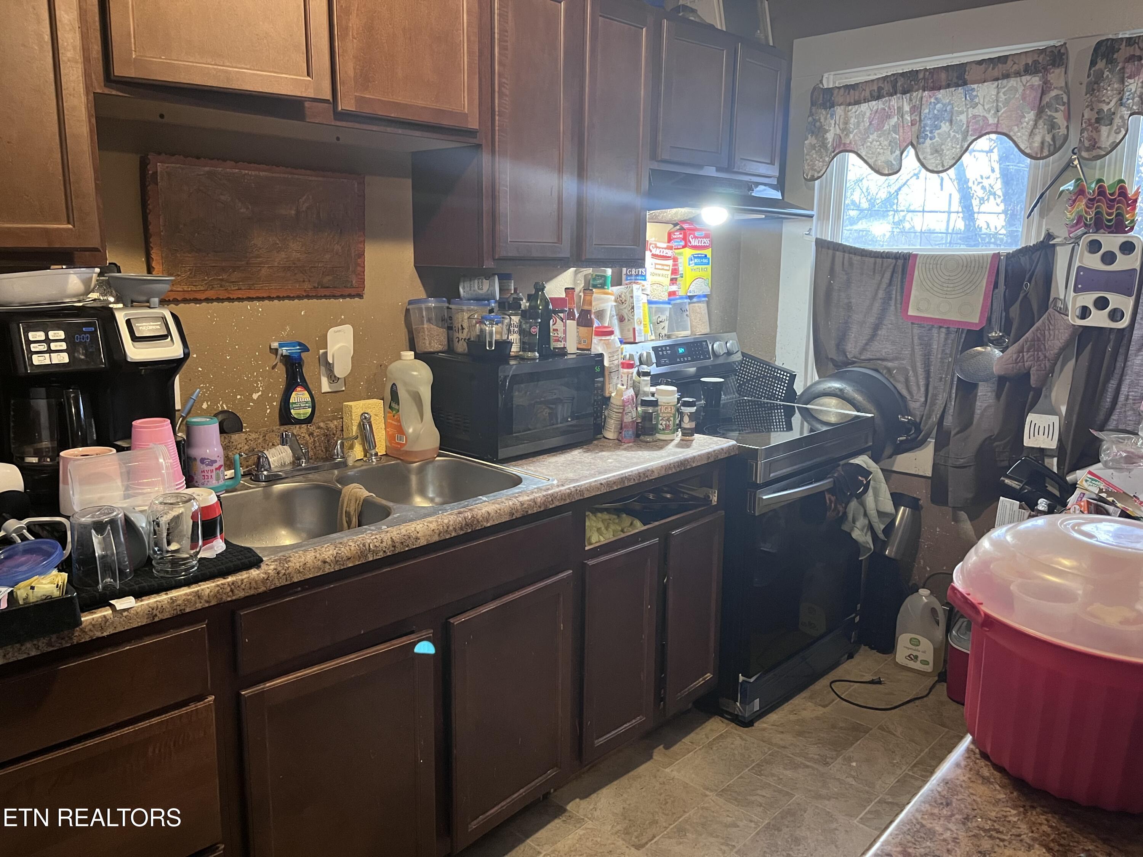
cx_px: 572
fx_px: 859
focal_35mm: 26
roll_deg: -0.8
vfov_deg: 53.1
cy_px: 428
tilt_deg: -11.4
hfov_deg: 67.3
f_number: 1.6
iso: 500
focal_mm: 5.1
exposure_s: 1/40
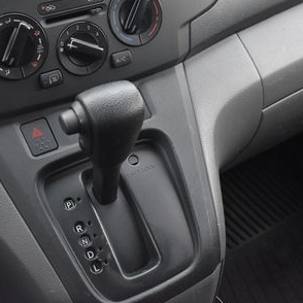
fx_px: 495
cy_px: 110
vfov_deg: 33.8
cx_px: 143
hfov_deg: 34.0
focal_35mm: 50
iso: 1400
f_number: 3.5
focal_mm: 18
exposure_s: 1/125
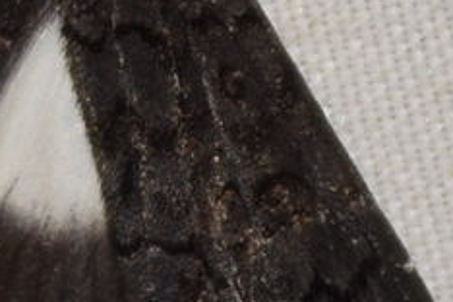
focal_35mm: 860
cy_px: 101
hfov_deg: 2.4
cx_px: -54
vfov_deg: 1.6
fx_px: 10821
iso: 400
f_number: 10
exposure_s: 1/160
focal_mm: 140
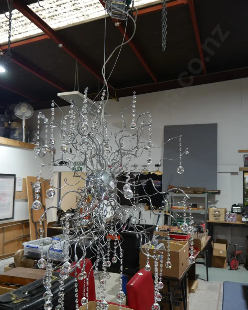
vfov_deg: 58.7
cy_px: 164
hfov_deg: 48.5
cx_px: 122
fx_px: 275
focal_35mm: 30
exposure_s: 1/60
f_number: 3.5
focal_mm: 14
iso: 400
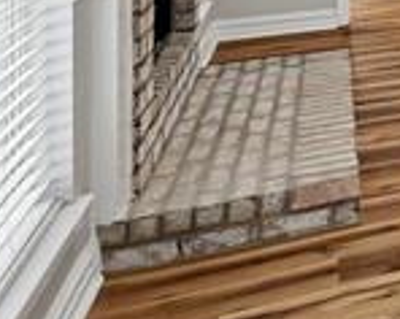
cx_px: 824
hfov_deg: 17.8
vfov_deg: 18.8
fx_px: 816
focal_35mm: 69
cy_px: -195
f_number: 11
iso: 800
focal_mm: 17
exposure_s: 1/13
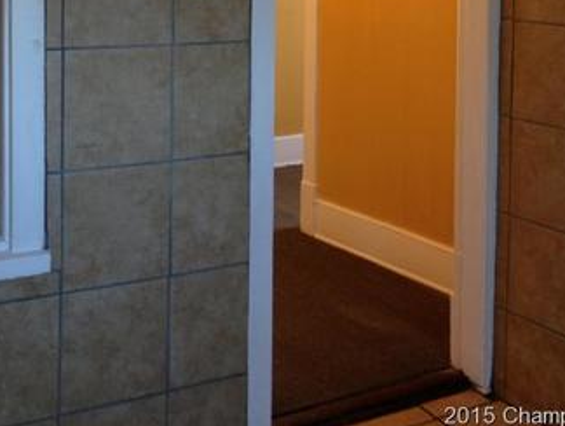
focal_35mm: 65
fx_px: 1062
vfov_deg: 21.9
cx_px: 186
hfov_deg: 29.6
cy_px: 9
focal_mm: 4.12
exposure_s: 1/20
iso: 80
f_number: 2.4
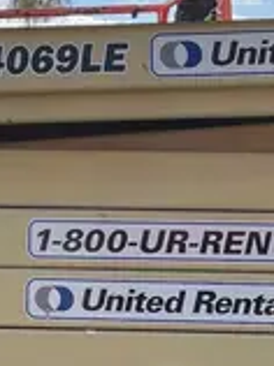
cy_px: 196
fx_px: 1280
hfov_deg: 11.8
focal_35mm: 121
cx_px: -104
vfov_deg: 16.3
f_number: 1.6
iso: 32
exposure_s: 1/4000
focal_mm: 4.2
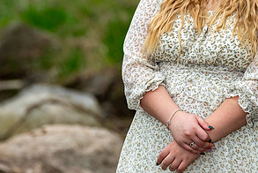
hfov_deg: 5.4
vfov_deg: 3.6
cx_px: 153
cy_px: 31
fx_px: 2755
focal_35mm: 384
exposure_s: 1/400
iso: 250
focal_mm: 129.2
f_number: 4
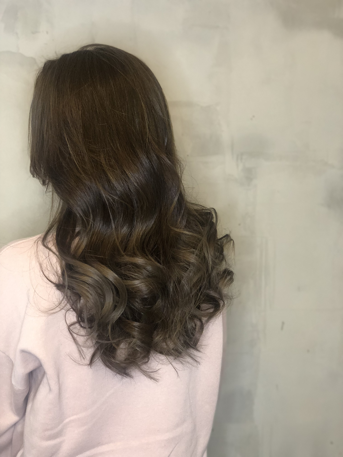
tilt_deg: -3.7
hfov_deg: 28.0
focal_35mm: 52
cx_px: 172
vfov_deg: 36.8
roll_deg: -0.3
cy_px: 228
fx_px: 687
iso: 125
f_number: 2.4
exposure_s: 1/25
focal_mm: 6
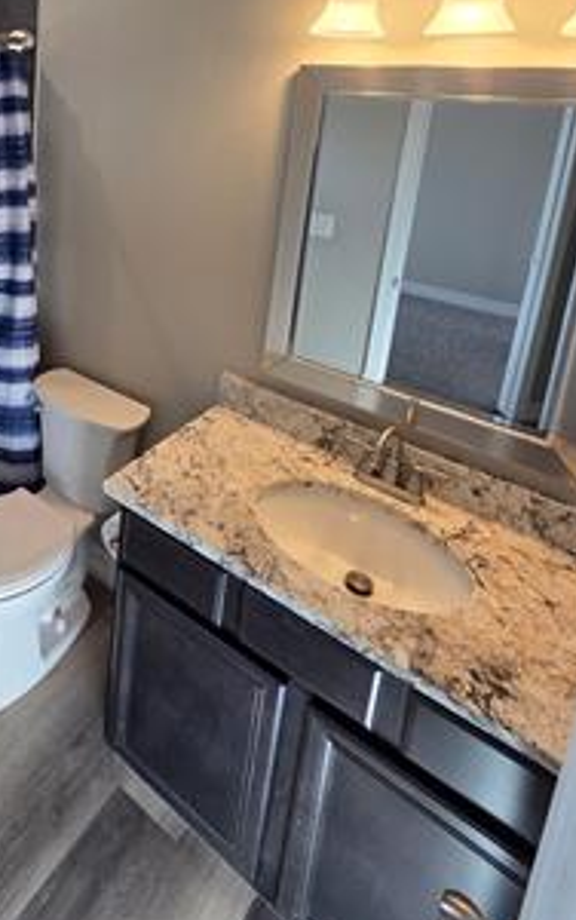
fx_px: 552
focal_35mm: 22
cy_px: 227
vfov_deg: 73.8
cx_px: 38
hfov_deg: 48.2
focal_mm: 2.2
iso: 80
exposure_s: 1/120
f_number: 2.2
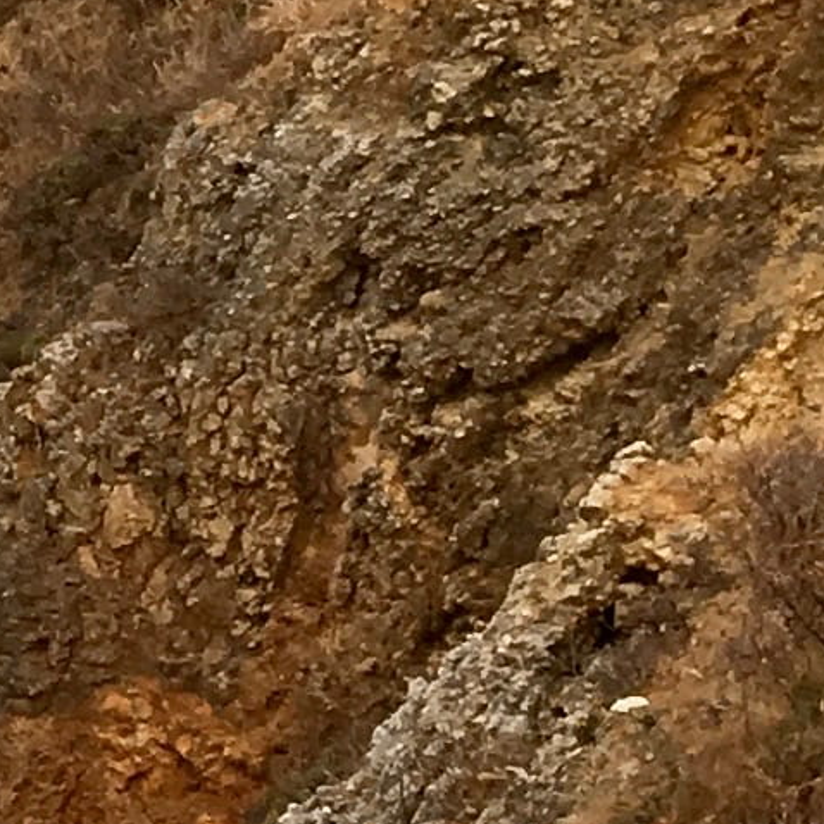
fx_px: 5817
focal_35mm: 216
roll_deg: -0.9
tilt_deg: -17.3
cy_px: 326
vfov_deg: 8.1
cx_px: -2244
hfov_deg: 6.7
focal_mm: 4.15
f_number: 2.2
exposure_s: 1/430
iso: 25
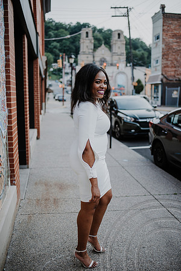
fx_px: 264
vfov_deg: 54.4
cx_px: 90
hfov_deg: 37.9
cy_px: 136
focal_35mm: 35
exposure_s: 1/320
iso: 100
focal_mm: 35
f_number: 1.8
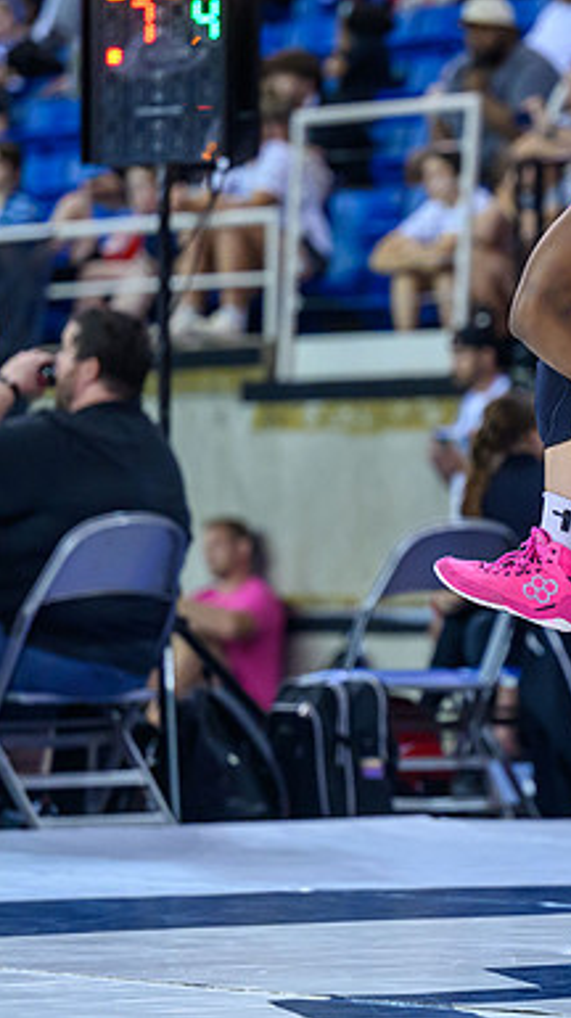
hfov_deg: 5.2
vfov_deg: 9.3
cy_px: 506
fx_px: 6257
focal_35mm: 232
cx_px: 570
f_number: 2.8
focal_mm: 115
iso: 3200
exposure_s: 1/800
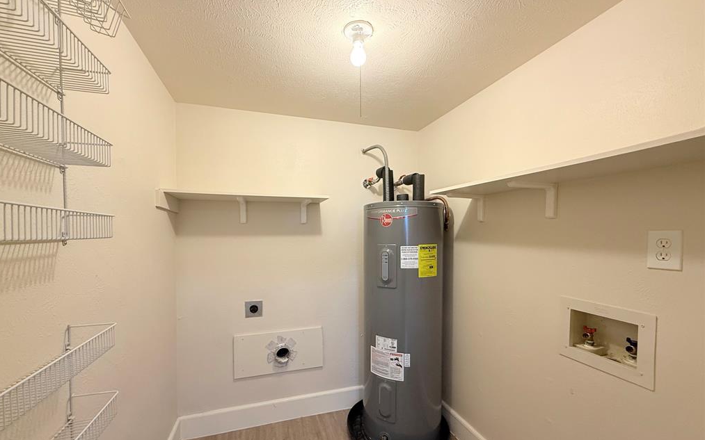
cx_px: 349
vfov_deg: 74.6
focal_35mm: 15
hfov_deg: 101.5
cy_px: 243
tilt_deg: -1.8
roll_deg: +0.3
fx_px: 288
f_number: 2.2
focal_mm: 2.22
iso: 250
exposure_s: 1/120
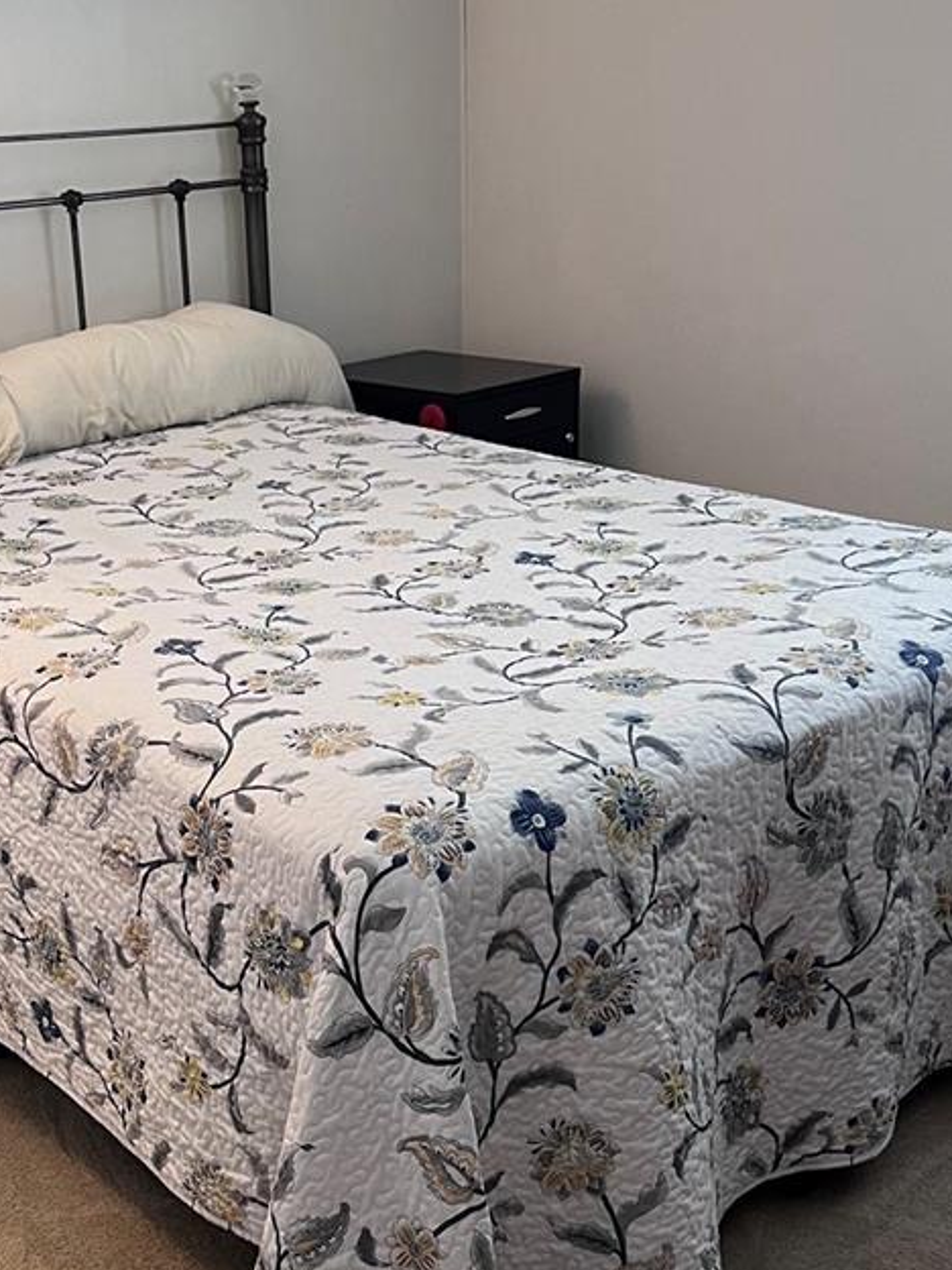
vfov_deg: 38.0
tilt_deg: -20.4
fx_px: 1833
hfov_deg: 28.9
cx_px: 317
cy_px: 782
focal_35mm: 50
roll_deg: +1.9
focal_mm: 5.7
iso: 320
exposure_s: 1/60
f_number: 1.5
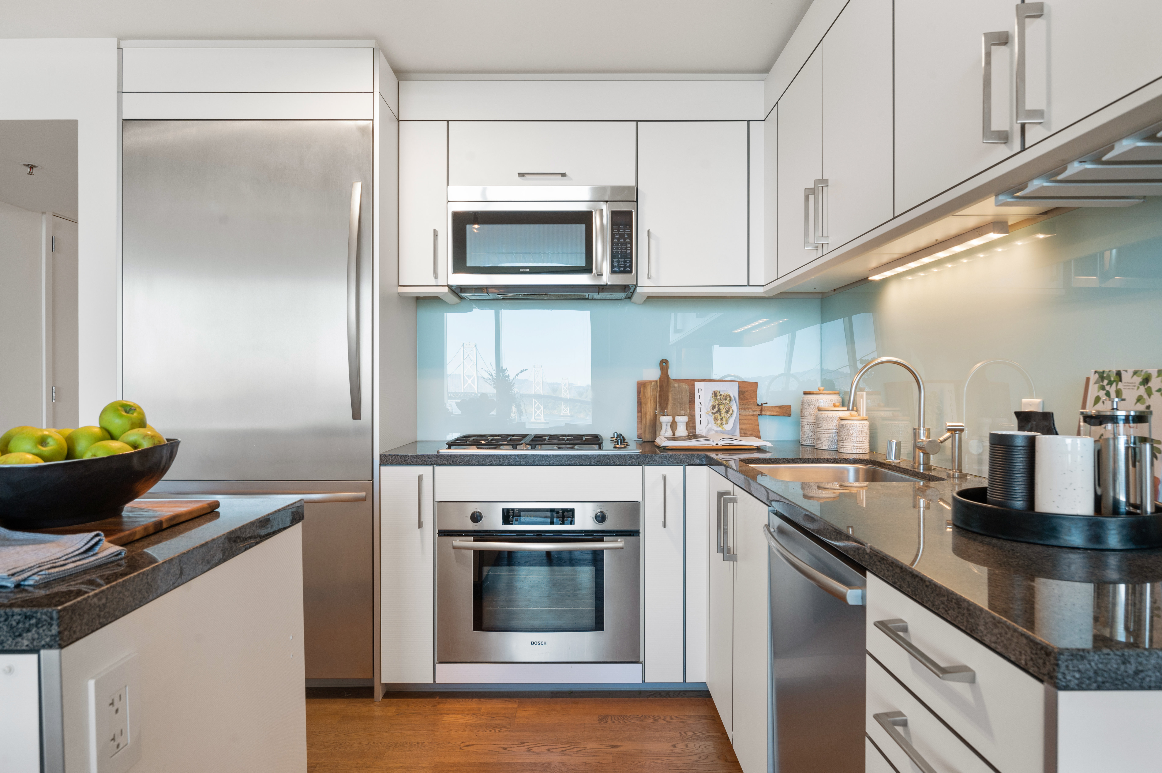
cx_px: 581
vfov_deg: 58.3
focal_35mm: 22
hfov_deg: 79.9
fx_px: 693
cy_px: 386
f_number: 9
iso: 400
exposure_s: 1/13
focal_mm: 21.5
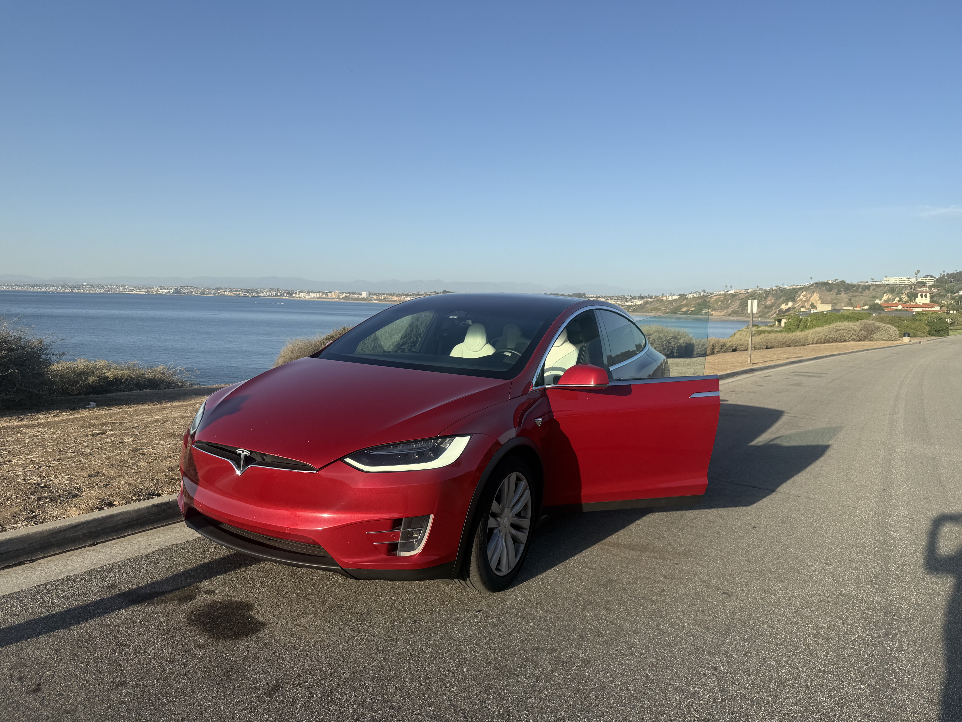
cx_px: 481
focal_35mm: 24
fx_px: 667
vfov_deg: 56.8
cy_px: 361
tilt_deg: -4.7
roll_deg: -1.0
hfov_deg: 71.6
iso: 80
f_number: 1.78
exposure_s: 1/4167
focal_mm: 6.76
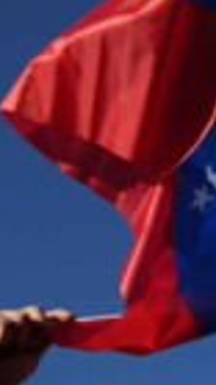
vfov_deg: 22.3
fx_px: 887
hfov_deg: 11.4
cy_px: 476
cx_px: 526
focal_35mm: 87
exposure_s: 1/32000
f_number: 2.8
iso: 1250
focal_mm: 16
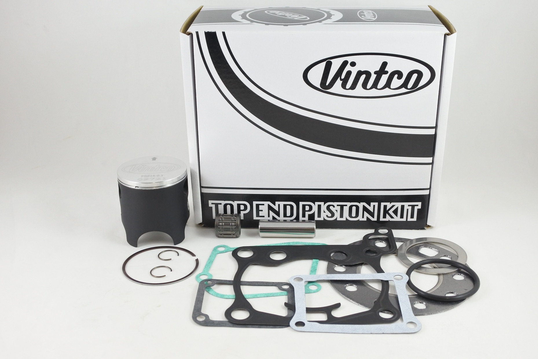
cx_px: 269
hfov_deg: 50.7
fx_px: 568
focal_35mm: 38
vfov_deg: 35.1
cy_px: 180
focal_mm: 14.3
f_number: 4
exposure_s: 1/125
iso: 640
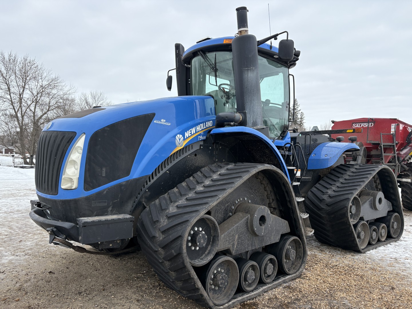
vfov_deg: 53.1
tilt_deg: +1.0
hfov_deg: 67.3
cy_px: 154
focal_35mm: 26
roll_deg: -1.5
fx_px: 309
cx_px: 206
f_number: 1.6
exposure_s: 1/1587
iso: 50
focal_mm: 5.96
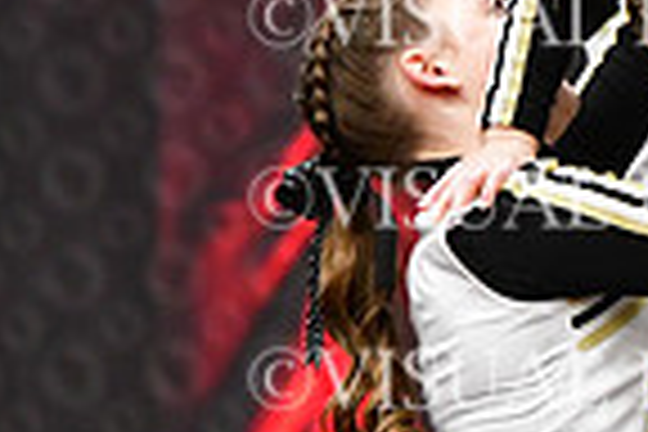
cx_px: 900
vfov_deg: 1.1
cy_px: -74
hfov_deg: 1.7
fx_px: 21706
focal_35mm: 1206
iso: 5000
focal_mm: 200
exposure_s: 1/500
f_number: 3.2
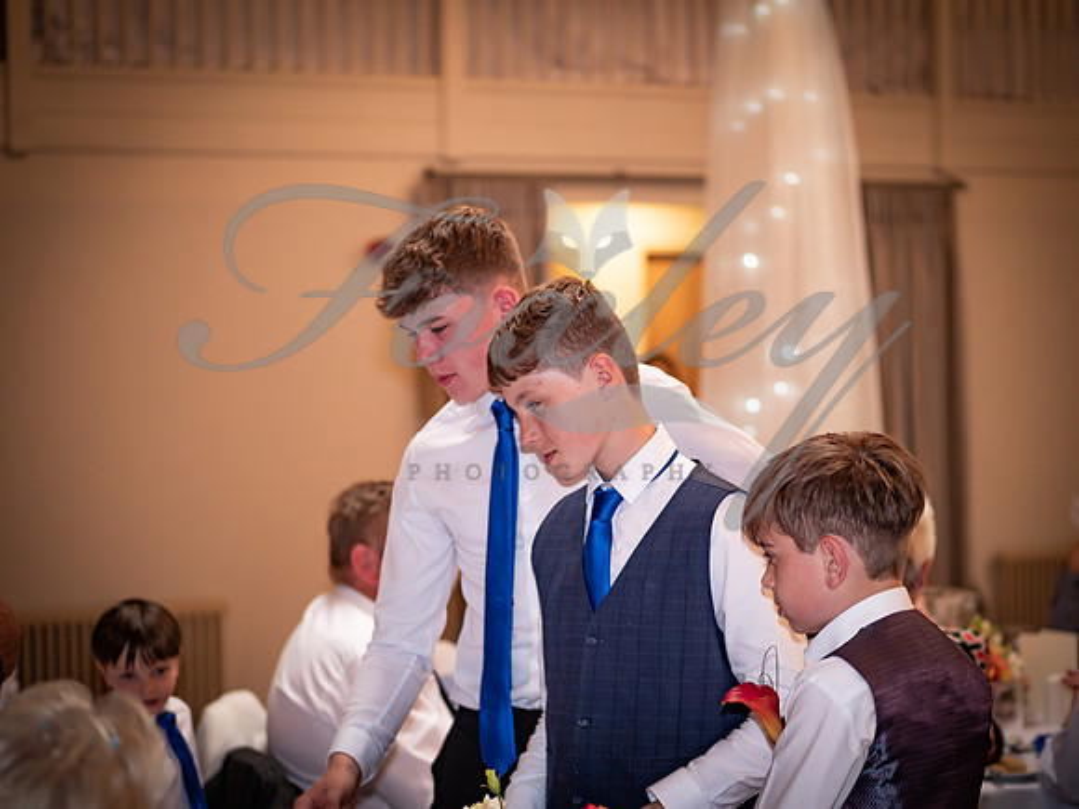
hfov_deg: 22.8
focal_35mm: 86
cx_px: 540
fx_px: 2681
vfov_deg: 17.2
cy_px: 404
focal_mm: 43
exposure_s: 1/100
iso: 100
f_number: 1.2
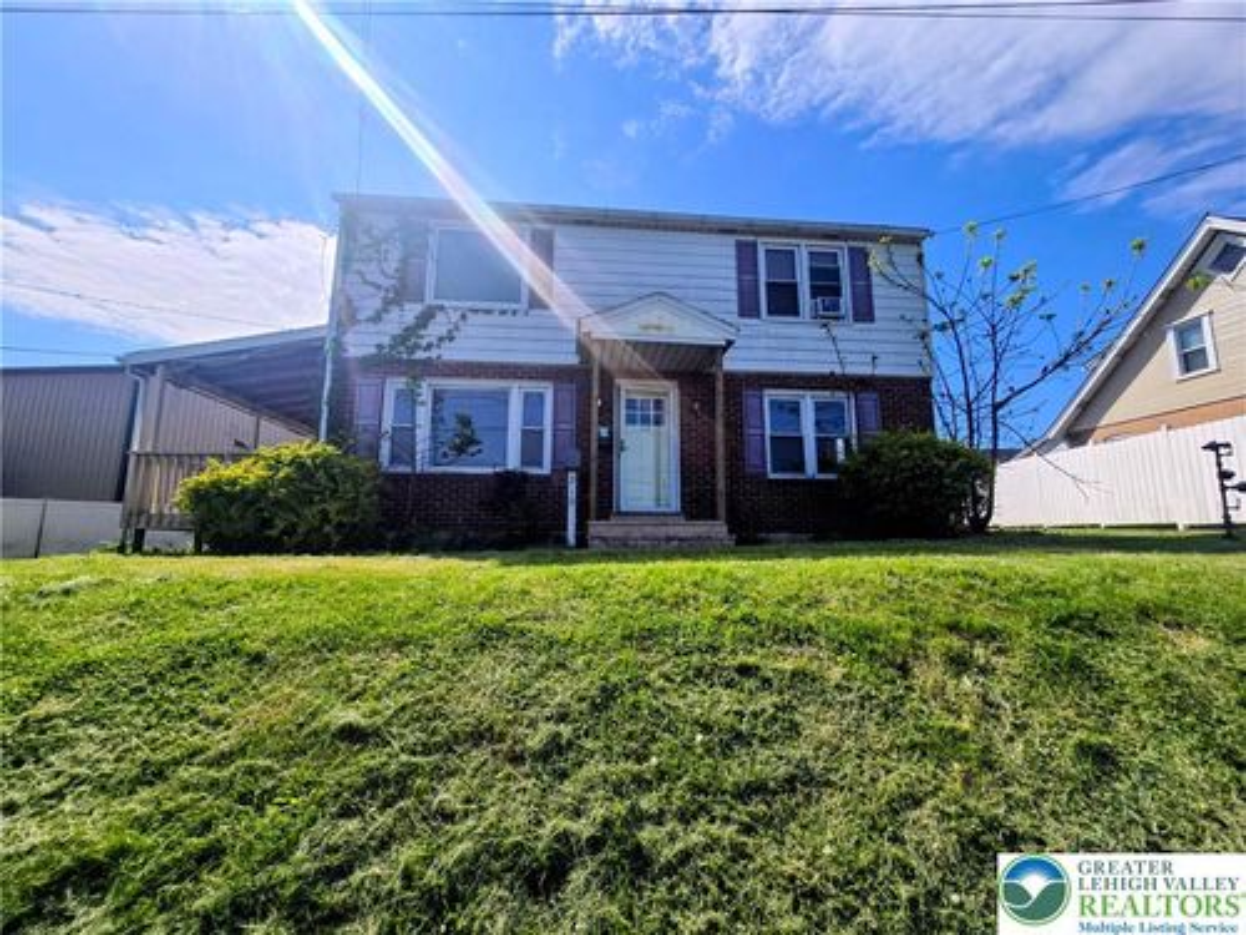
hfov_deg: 106.2
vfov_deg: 89.9
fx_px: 468
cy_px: 468
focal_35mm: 13
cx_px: 623
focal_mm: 2.2
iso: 50
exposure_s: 1/4769
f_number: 2.2
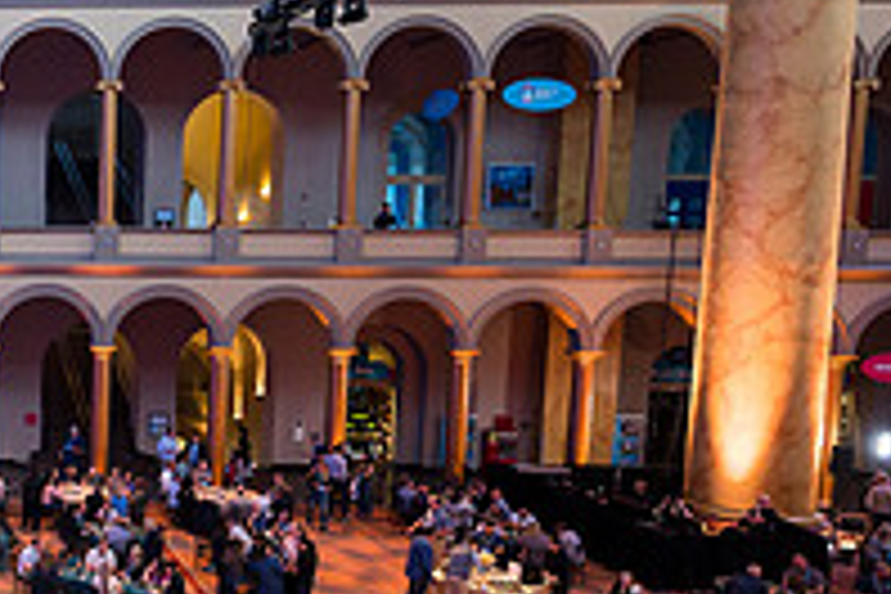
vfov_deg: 31.9
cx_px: -149
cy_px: 310
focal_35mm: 42
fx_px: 1039
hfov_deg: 36.9
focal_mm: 14
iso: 800
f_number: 4
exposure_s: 1/40
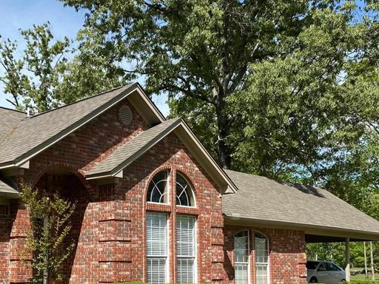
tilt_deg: +3.6
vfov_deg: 27.5
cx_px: 96
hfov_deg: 36.0
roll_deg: +0.2
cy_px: 225
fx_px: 569
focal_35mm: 52
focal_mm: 4.25
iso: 32
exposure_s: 1/2358
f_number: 1.8
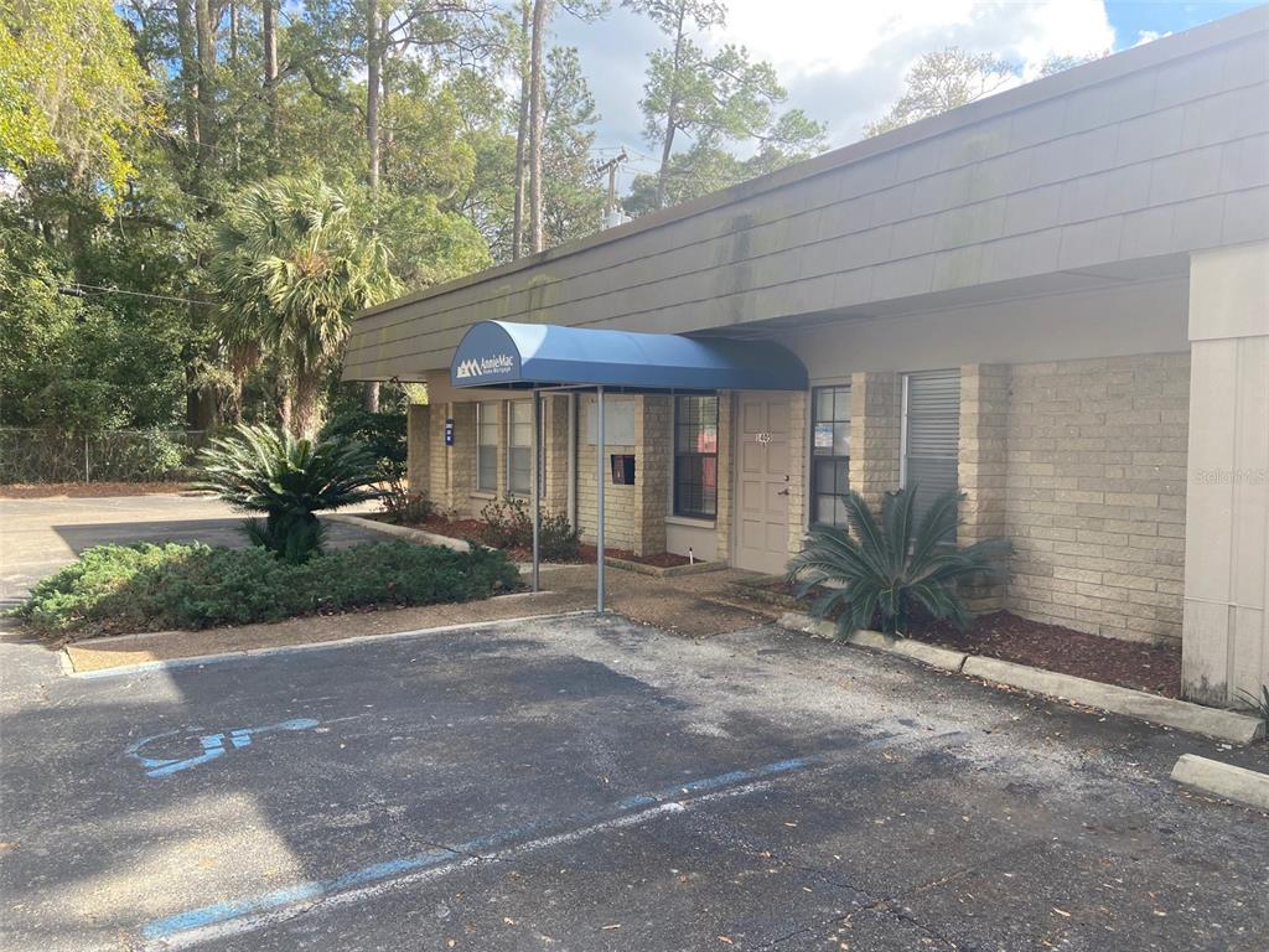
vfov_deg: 53.1
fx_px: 953
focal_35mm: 26
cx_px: 634
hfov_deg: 67.3
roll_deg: +0.3
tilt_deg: -3.6
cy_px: 476
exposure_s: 1/597
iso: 32
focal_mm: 4.25
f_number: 1.8
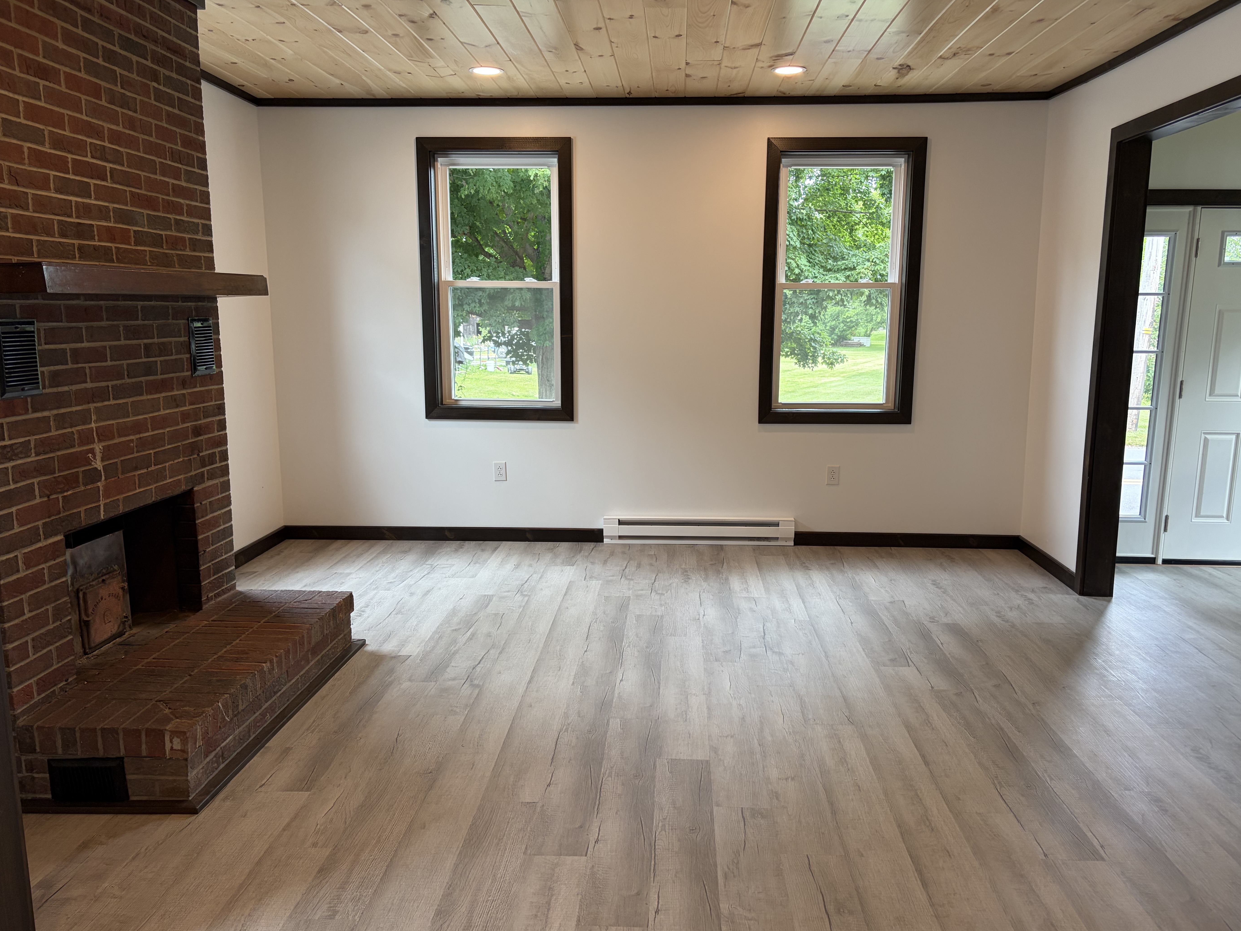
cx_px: 642
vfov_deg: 51.3
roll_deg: +0.8
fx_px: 968
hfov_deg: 65.3
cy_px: 478
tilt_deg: -9.8
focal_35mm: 27
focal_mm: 5.96
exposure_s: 1/120
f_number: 1.6
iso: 125
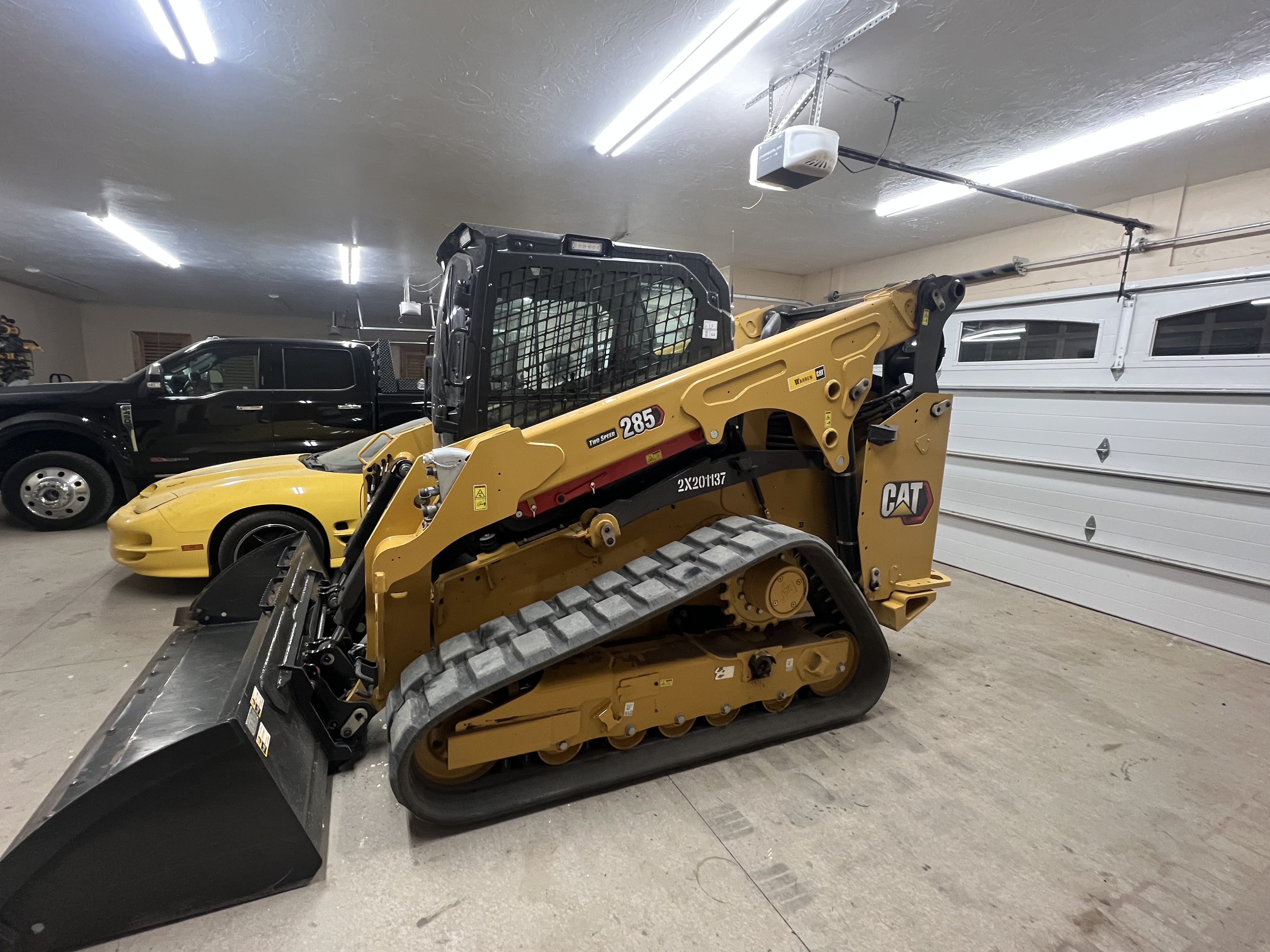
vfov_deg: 85.7
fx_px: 514
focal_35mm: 14
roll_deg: -1.3
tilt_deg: -9.0
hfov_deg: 101.9
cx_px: 595
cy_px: 471
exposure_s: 1/60
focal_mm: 1.57
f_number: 1.8
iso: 320
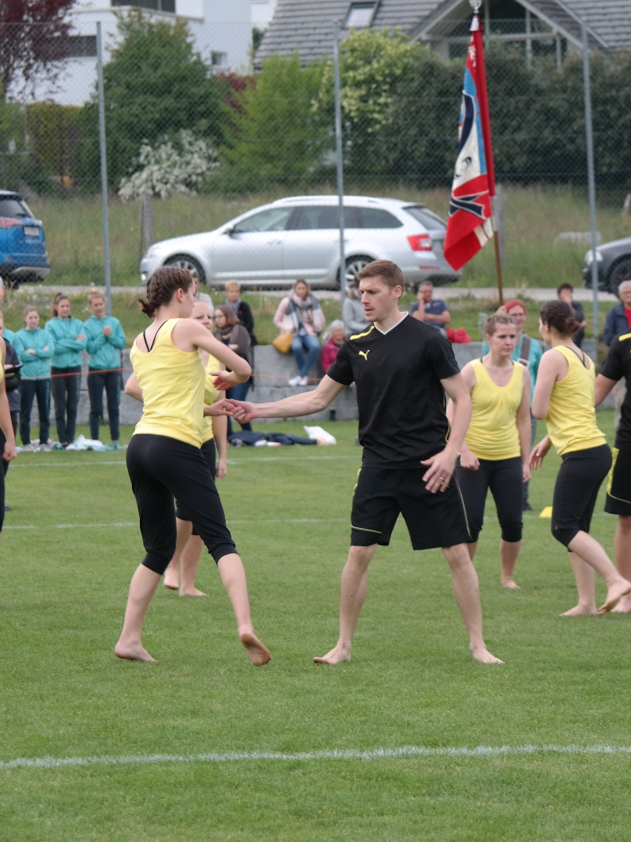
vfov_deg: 11.8
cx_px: 330
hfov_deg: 8.9
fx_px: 4060
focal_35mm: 167
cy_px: 423
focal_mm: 75
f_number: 4.5
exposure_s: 1/200
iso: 100
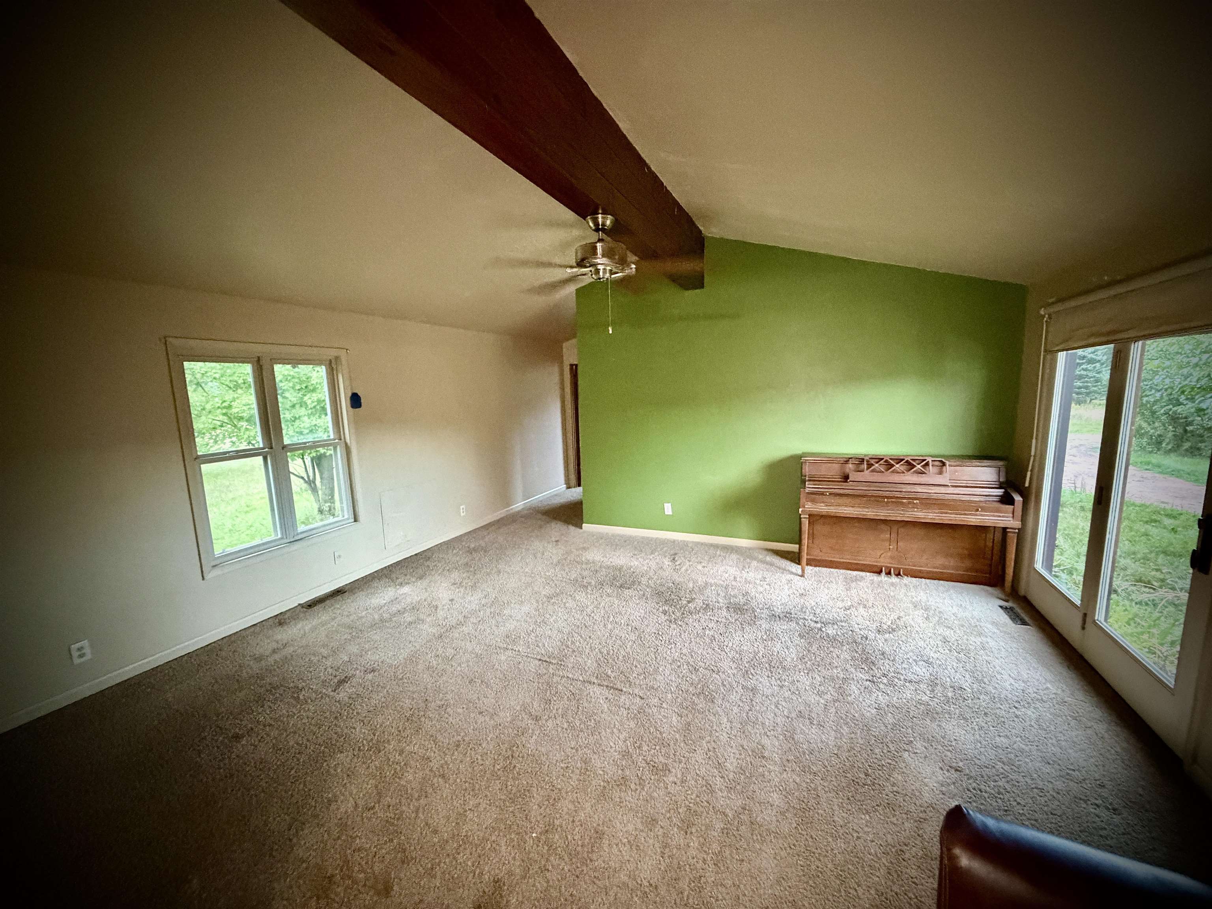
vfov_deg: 85.7
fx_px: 490
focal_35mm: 14
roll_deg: +1.4
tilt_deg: -7.6
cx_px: 606
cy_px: 454
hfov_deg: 102.1
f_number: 2.2
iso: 800
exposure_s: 1/40
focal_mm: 2.22
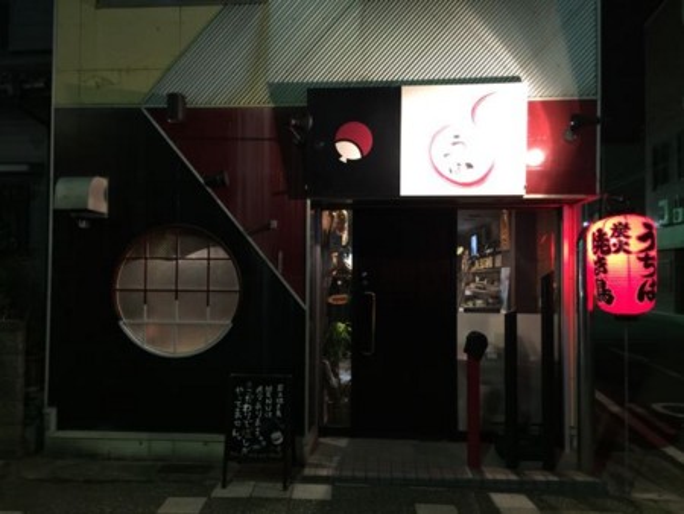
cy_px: 257
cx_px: 342
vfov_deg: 48.3
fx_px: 573
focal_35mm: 29
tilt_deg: +2.8
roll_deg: -1.3
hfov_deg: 61.6
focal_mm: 4.15
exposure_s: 1/4
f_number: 2.2
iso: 64
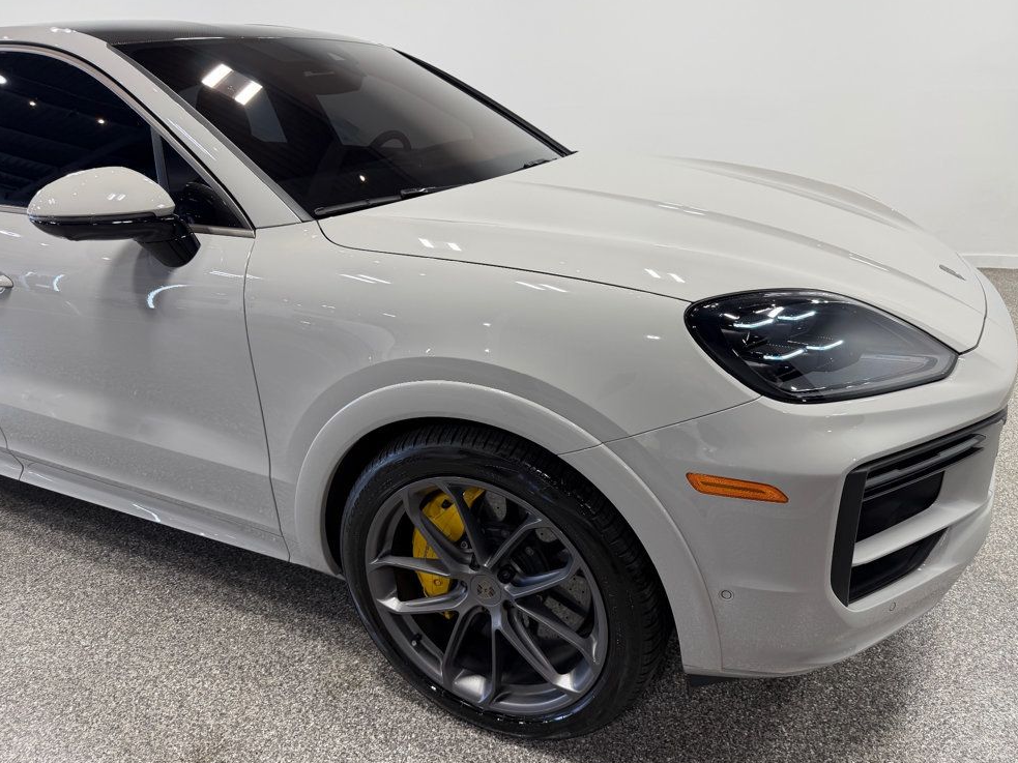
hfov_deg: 69.4
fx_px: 735
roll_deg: +4.0
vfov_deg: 54.9
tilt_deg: -24.1
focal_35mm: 25
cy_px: 391
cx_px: 510
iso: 64
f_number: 1.78
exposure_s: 1/166
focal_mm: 6.76
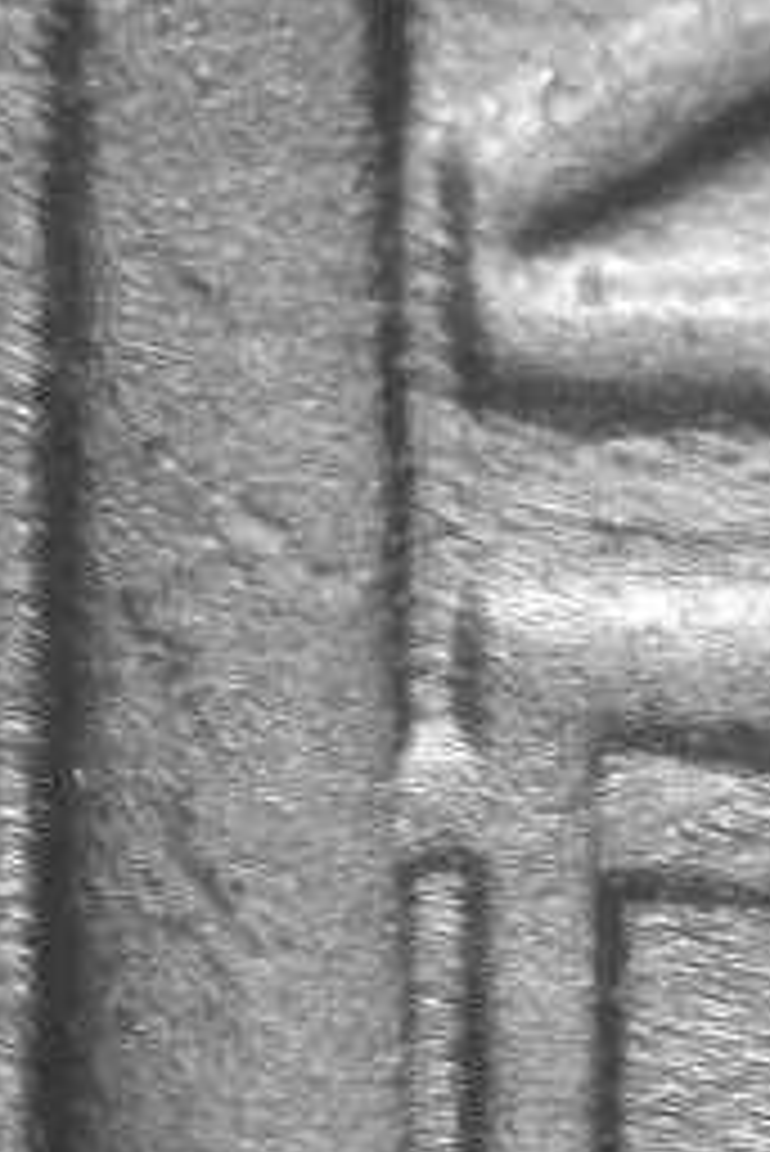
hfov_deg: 3.7
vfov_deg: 5.5
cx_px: 770
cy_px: 1166
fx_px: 11982
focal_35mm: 374
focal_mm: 29.9
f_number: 4.9
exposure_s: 1/18.1
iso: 100
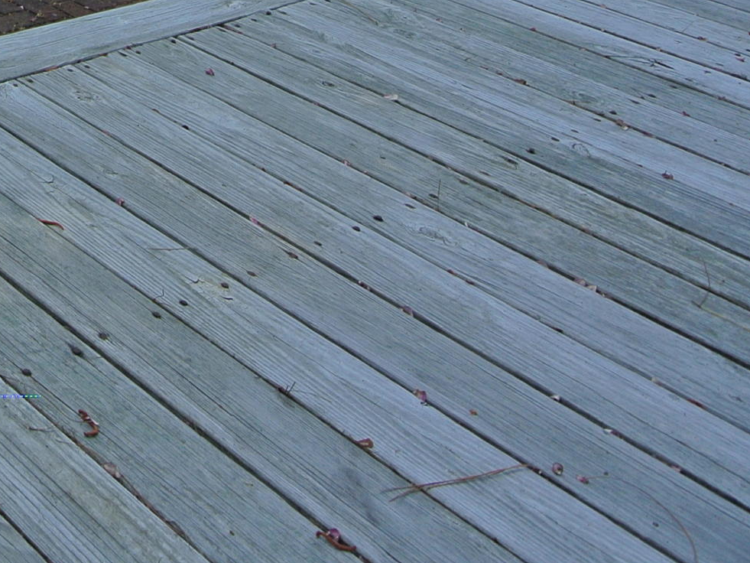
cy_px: -201
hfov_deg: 27.4
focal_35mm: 53
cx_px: -320
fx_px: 1148
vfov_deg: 23.7
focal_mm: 6.7
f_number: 4.5
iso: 100
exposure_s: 1/640
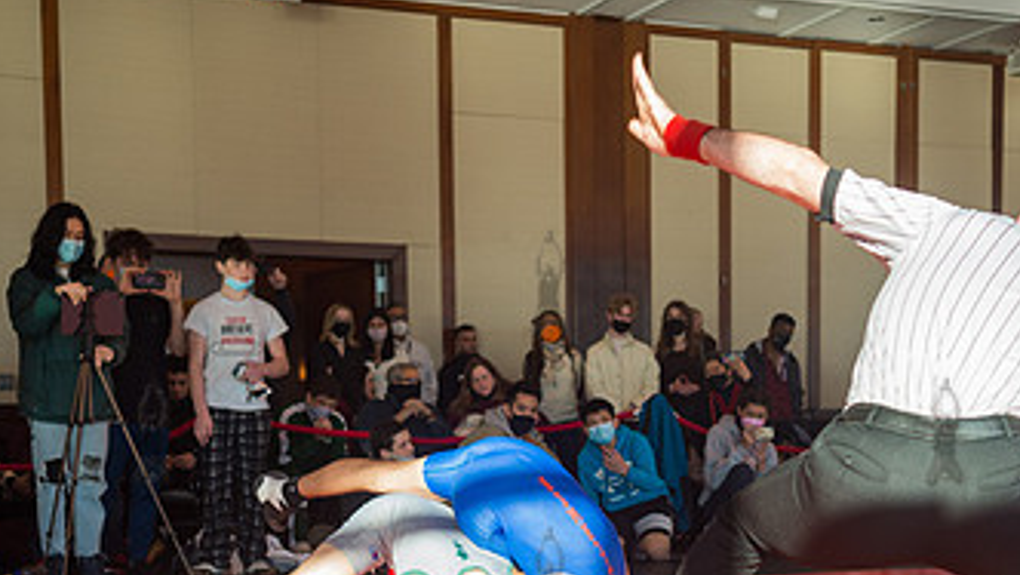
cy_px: 580
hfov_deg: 32.8
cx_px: 547
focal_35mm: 64
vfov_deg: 18.3
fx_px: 1732
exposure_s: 1/400
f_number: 3.5
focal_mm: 35
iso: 400
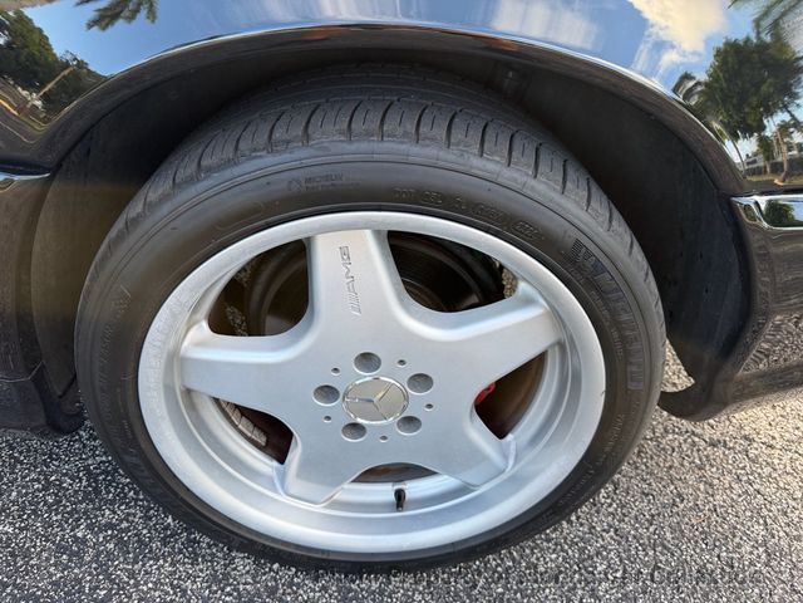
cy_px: 302
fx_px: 557
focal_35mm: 24
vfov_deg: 56.8
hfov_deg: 71.6
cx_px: 402
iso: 64
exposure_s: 1/138
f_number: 1.78
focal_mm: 6.76
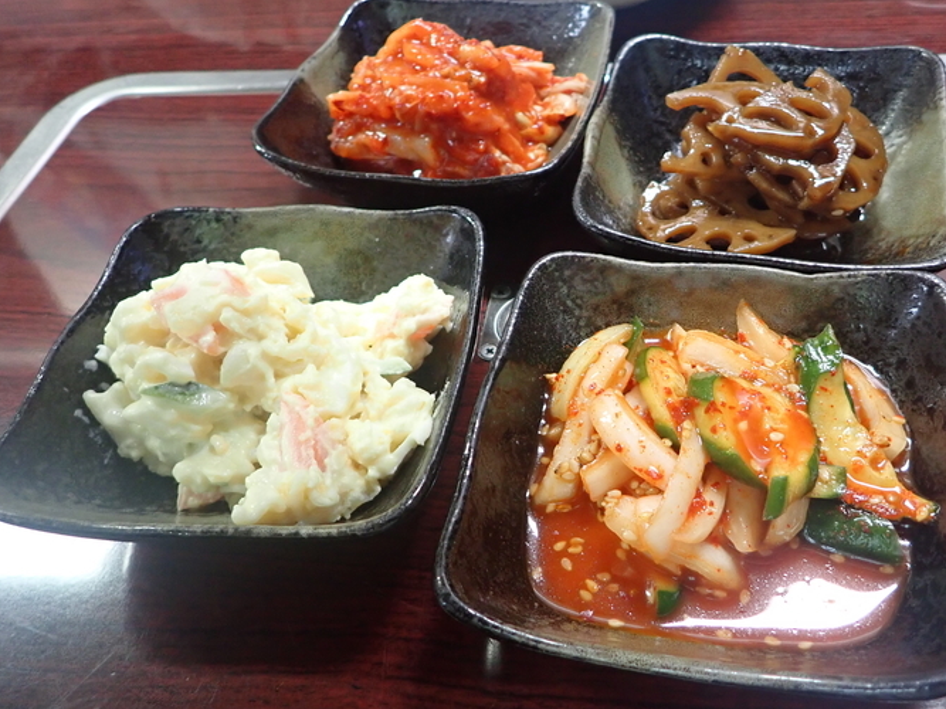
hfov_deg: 59.5
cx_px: 566
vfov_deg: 46.8
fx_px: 820
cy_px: 346
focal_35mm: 30
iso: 500
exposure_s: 1/30
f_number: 2
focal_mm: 4.5
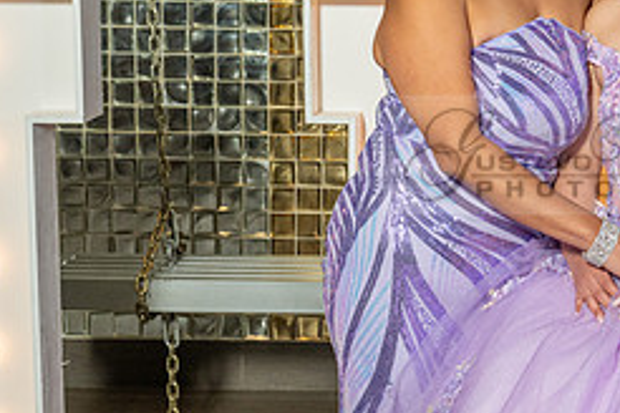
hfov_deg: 19.6
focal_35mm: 102
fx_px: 1757
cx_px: 580
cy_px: 154
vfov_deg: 13.4
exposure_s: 1/125
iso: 640
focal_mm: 41
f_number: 5.6
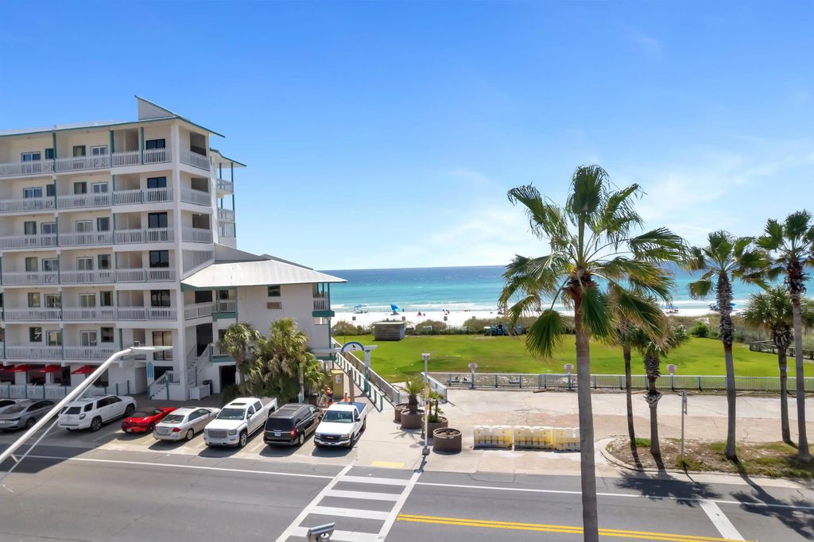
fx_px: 497
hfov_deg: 78.6
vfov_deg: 57.2
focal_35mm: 22
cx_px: 407
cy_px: 271
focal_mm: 8.38
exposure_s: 1/4000
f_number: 2.8
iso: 110
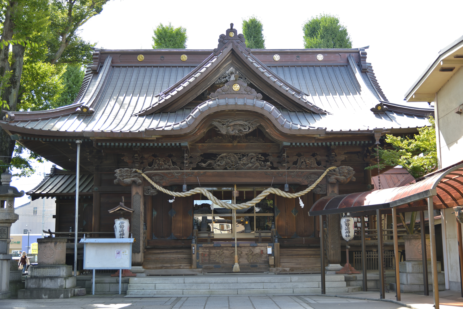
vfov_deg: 29.3
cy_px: 154
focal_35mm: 46
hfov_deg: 42.7
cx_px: 232
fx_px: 592
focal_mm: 46
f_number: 4
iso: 250
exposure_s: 1/50
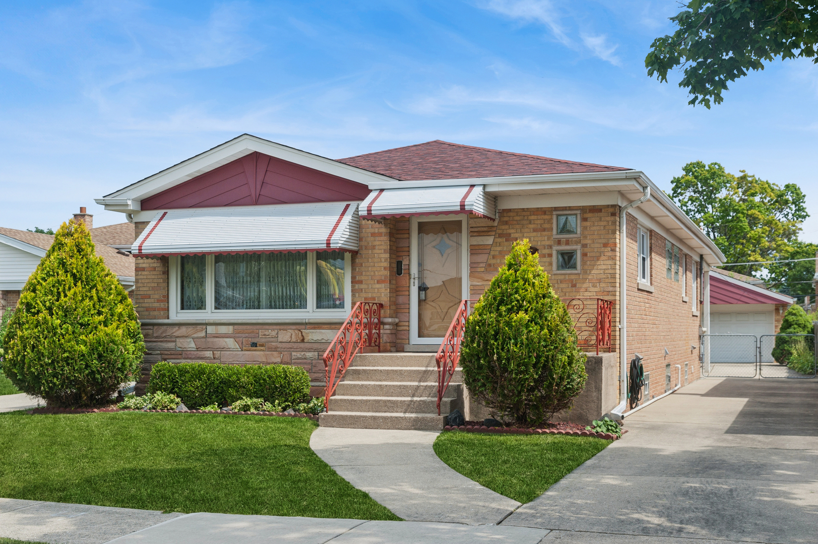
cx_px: 409
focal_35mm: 46
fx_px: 1045
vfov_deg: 29.2
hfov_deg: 42.8
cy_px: 272
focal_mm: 46
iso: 400
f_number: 8
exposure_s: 1/800
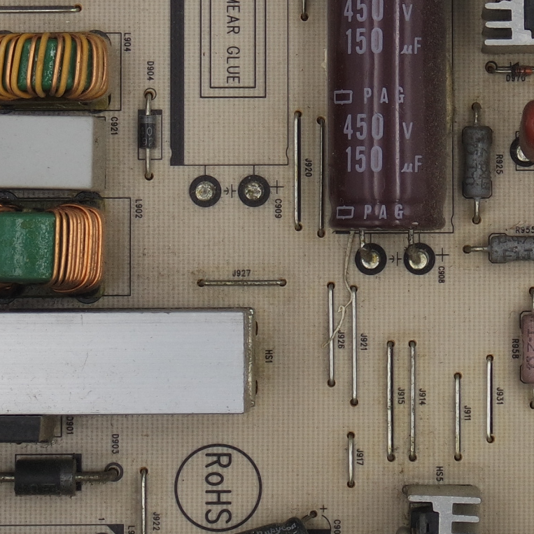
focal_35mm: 179
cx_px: 523
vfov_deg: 9.7
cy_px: 122
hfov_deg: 9.7
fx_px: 3124
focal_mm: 20
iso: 160
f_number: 5
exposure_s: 1/125
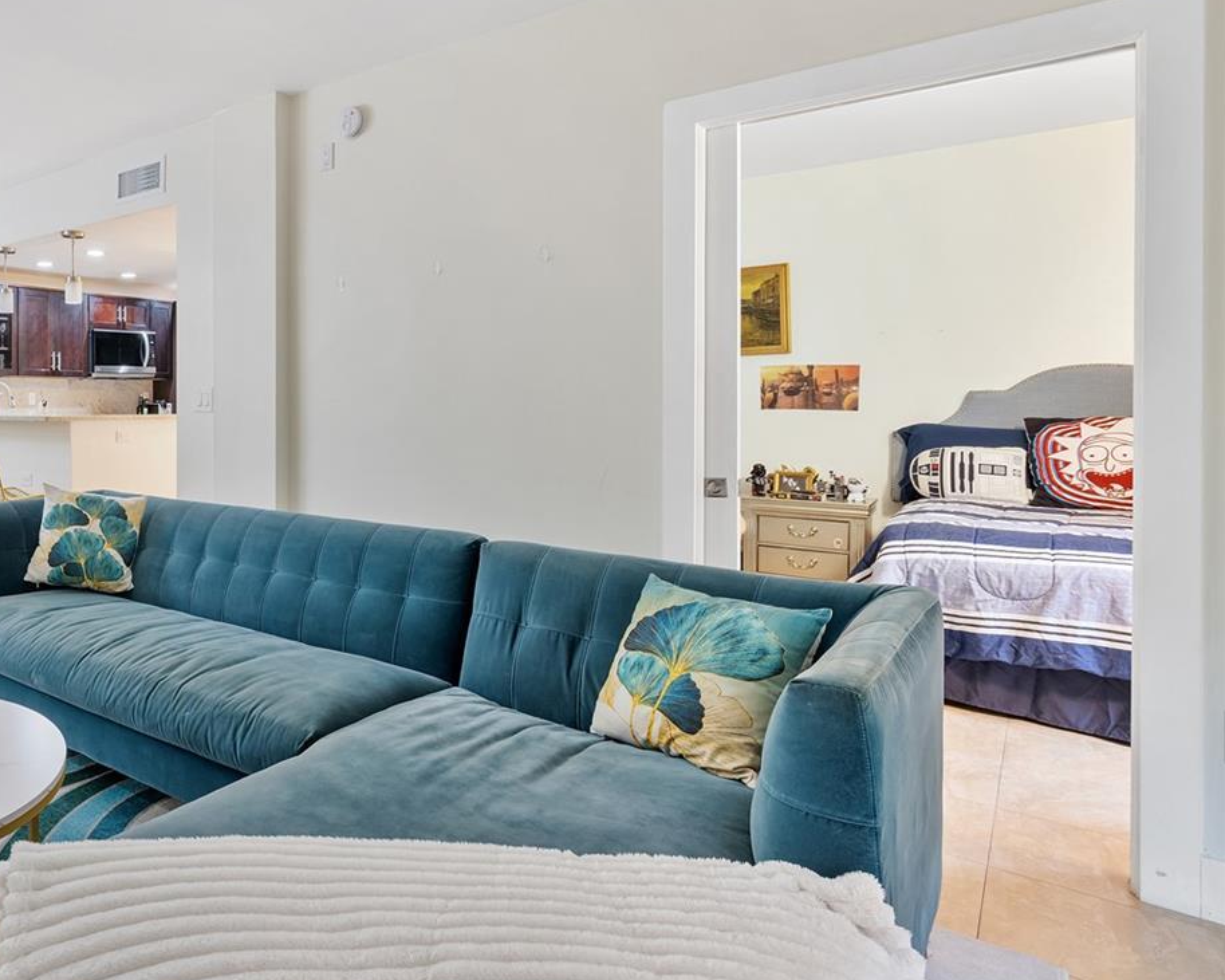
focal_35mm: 23
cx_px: 158
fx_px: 834
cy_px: 401
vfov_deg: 60.4
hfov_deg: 62.7
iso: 320
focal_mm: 14
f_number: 8
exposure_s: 2
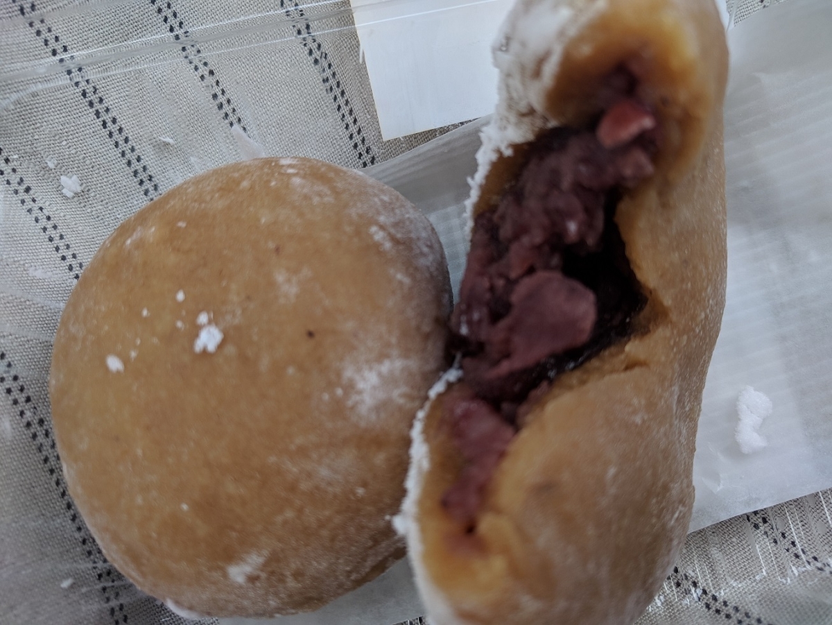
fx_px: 625
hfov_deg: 67.3
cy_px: 312
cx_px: 416
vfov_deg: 53.1
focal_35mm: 26
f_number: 2
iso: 62
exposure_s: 1/128
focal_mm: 4.67
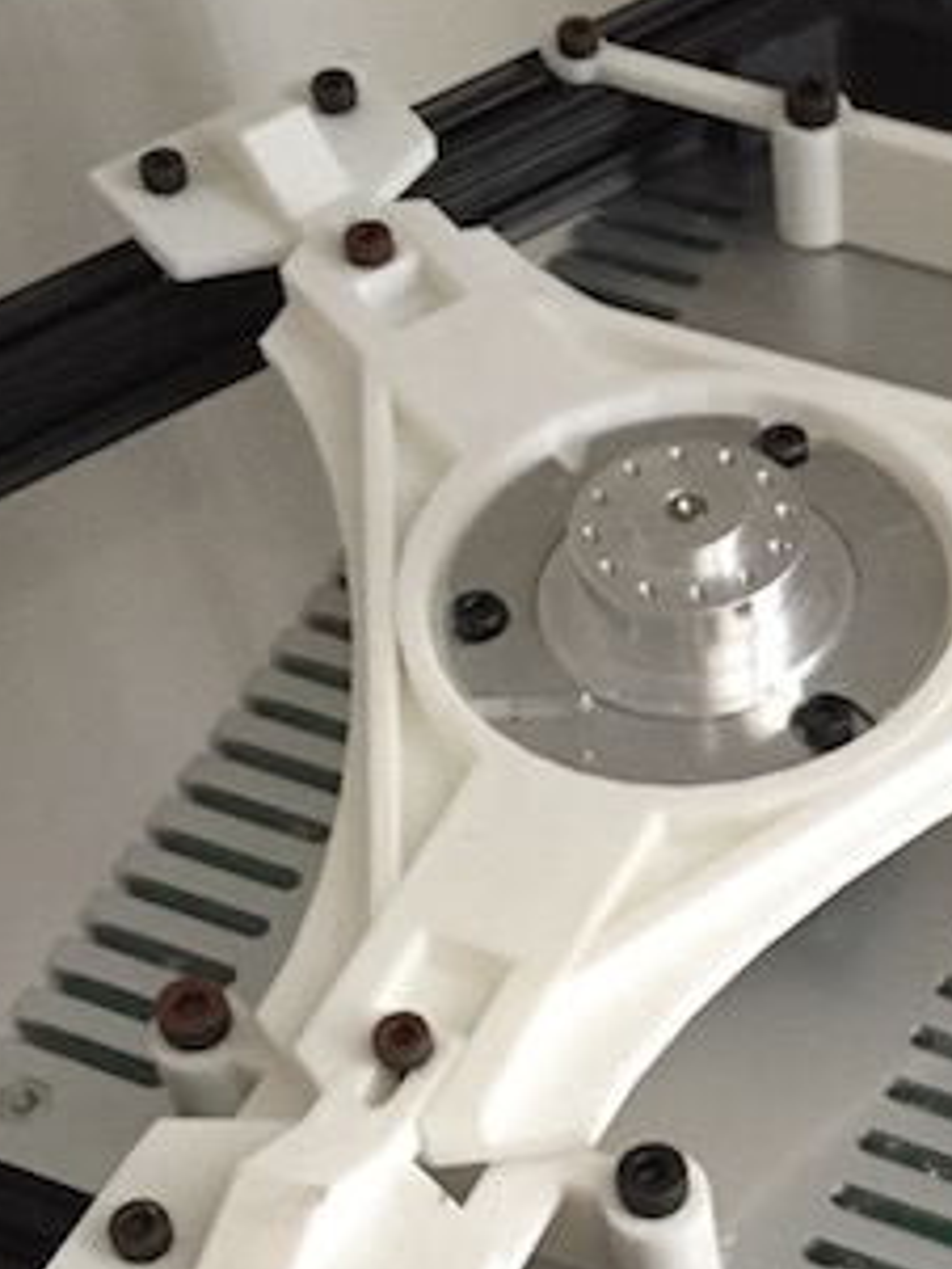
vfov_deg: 25.9
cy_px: 1016
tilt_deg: -54.3
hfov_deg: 19.5
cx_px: 876
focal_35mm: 74
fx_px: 2712
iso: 250
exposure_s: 1/30
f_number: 2.2
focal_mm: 4.15
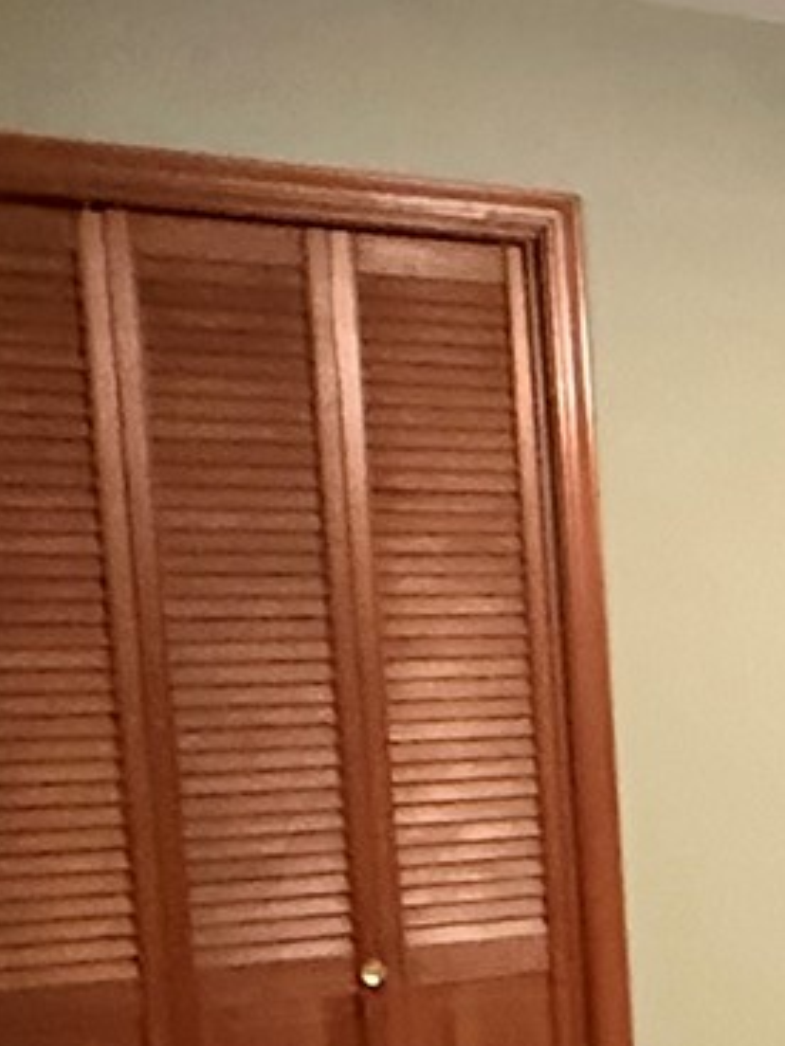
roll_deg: +0.2
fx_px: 2207
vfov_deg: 26.1
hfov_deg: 16.1
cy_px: 861
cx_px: 1524
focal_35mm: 73
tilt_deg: -4.8
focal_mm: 2.22
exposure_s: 1/40
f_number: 2.2
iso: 1250
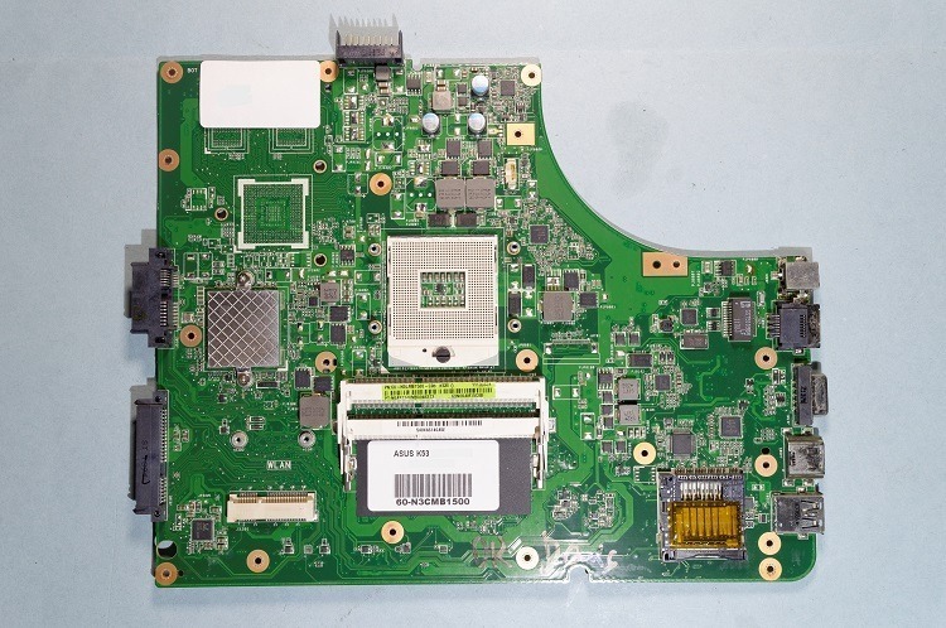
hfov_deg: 57.3
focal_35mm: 33
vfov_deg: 39.9
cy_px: 314
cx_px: 473
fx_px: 866
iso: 100
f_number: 8
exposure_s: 1/6
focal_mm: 22
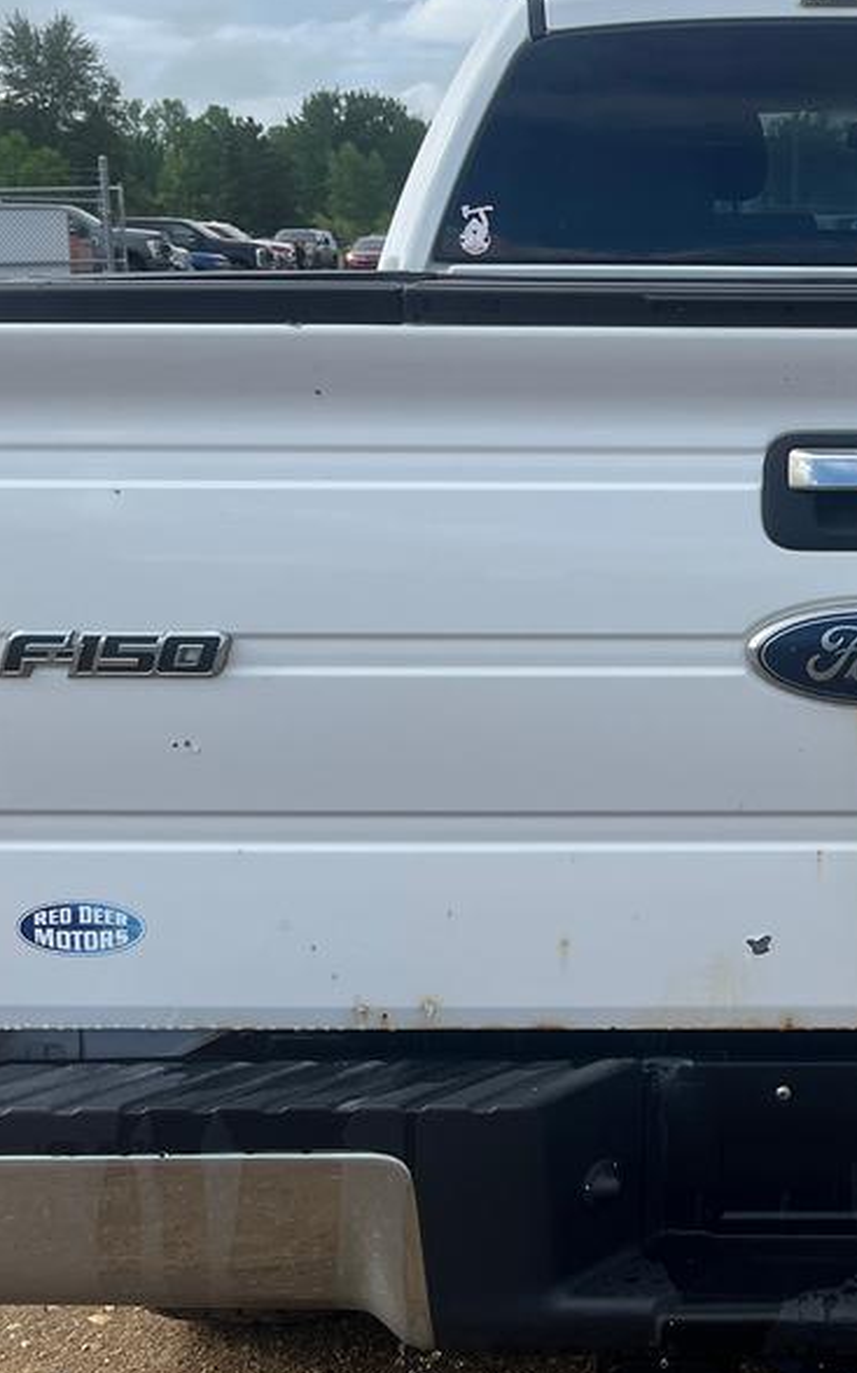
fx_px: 2244
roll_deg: -0.1
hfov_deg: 20.6
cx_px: 929
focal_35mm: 60
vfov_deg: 33.9
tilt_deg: -8.3
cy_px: 546
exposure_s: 1/3745
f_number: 1.6
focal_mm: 5.1
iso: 50
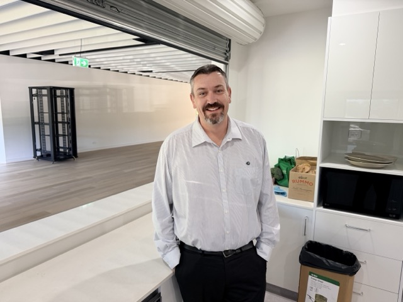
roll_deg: -2.7
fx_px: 279
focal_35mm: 24
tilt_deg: -8.1
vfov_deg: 56.8
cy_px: 151
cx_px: 202
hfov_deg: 71.6
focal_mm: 6.76
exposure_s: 1/106
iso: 200
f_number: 1.78
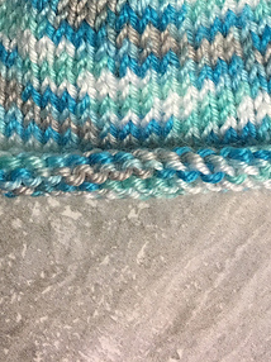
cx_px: 115
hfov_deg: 22.5
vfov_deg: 27.3
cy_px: -35
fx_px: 680
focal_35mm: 65
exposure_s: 1/30
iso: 32
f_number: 2.2
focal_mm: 4.15
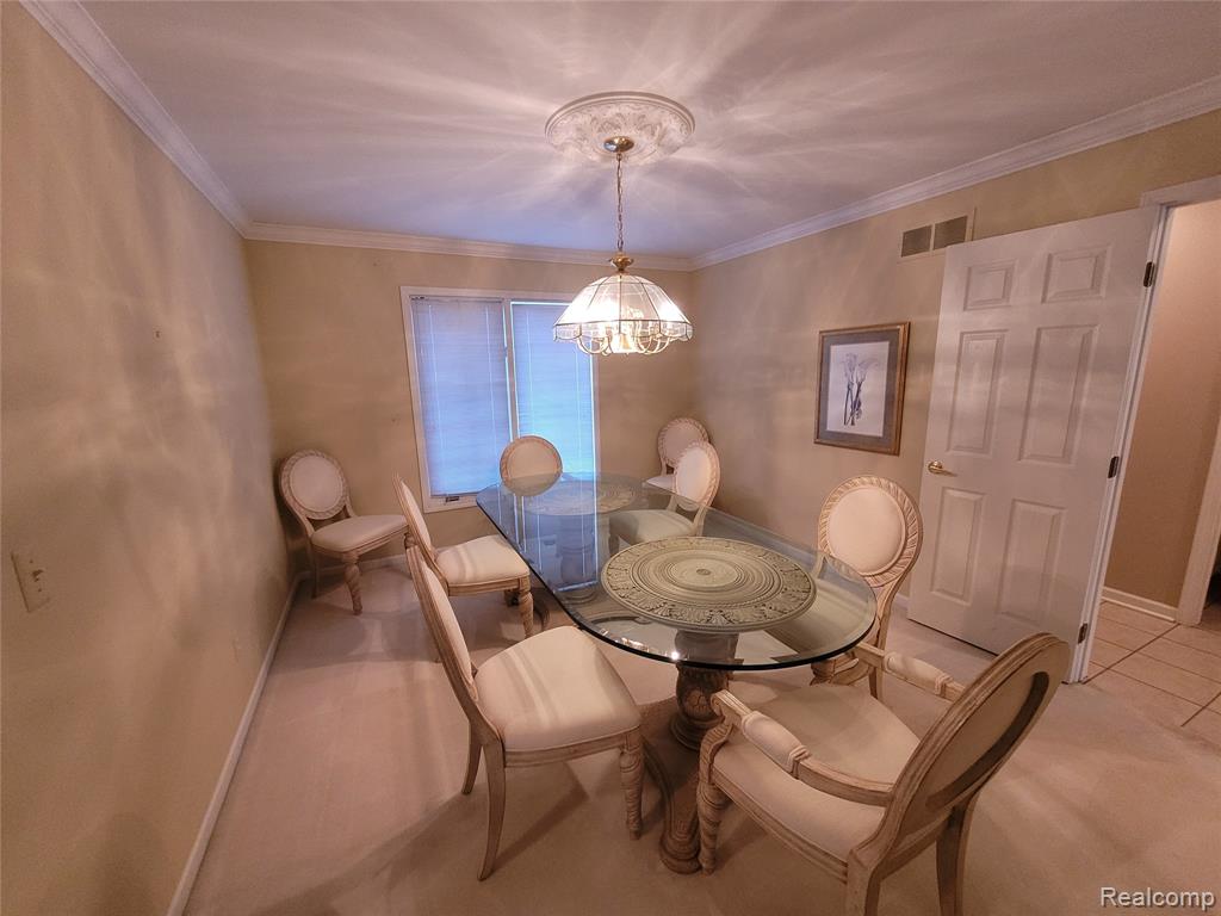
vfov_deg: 89.9
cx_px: 610
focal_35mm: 13
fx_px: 459
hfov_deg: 106.2
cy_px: 458
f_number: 2.2
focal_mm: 1.74
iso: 400
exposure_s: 1/40
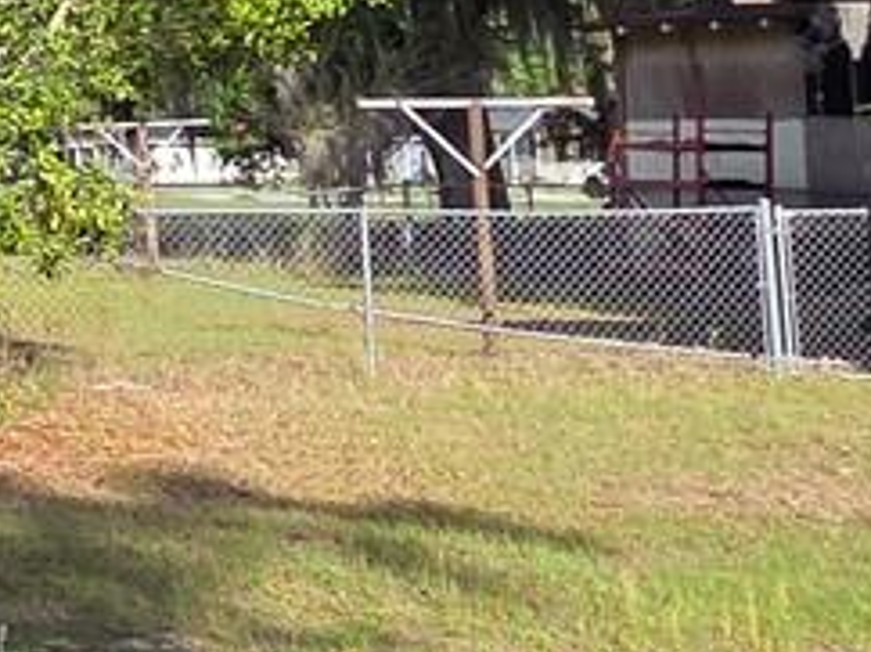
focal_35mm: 86
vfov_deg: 16.7
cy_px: -18
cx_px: -1134
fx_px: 2162
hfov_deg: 15.2
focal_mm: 2.2
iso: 50
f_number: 2.2
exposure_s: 1/1099
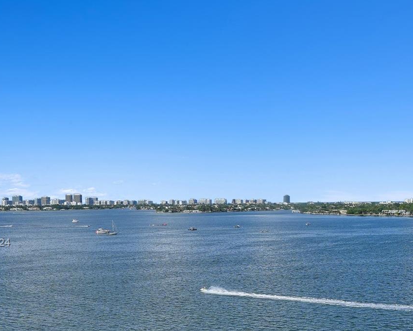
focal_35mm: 53
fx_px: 648
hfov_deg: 35.3
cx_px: 243
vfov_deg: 28.2
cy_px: 243
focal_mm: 20
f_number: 11
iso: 250
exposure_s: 1/1000
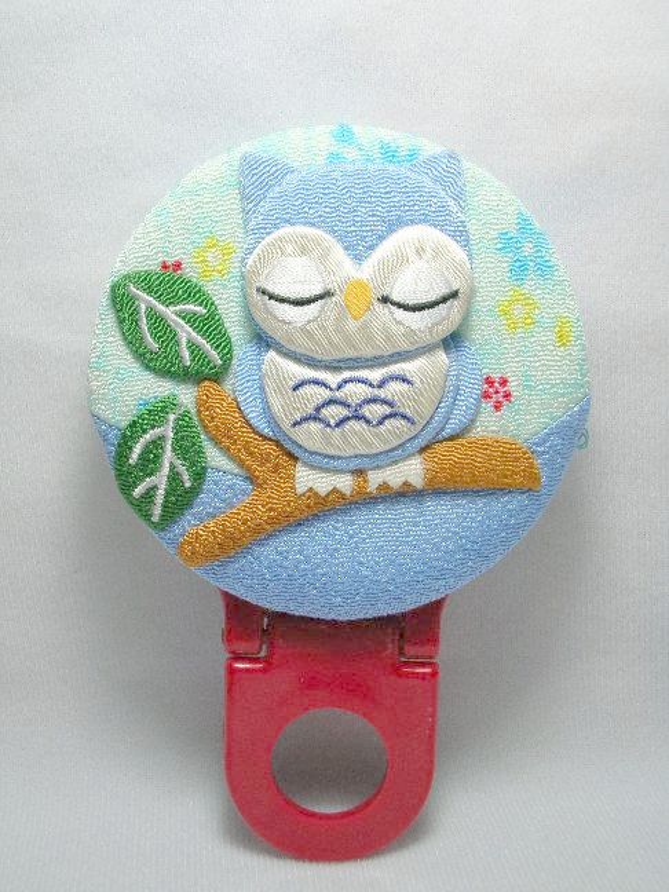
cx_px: 334
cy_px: 446
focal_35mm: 48
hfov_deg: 30.3
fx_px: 1237
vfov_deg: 39.7
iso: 50
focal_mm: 8
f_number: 3.2
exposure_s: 1/59.1
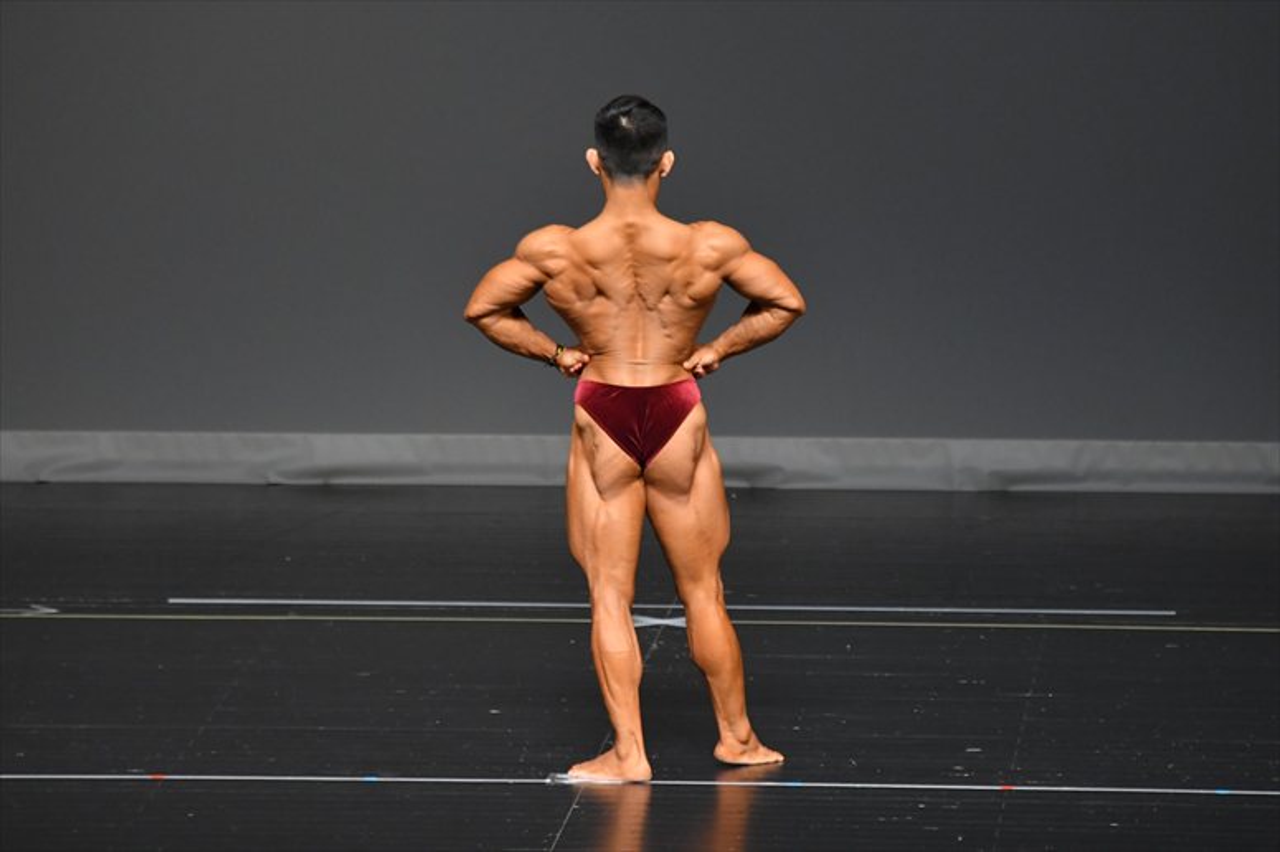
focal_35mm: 345
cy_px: 426
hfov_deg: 6.0
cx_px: 640
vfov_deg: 4.0
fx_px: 12261
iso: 2500
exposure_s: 1/400
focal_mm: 230
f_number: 5.6
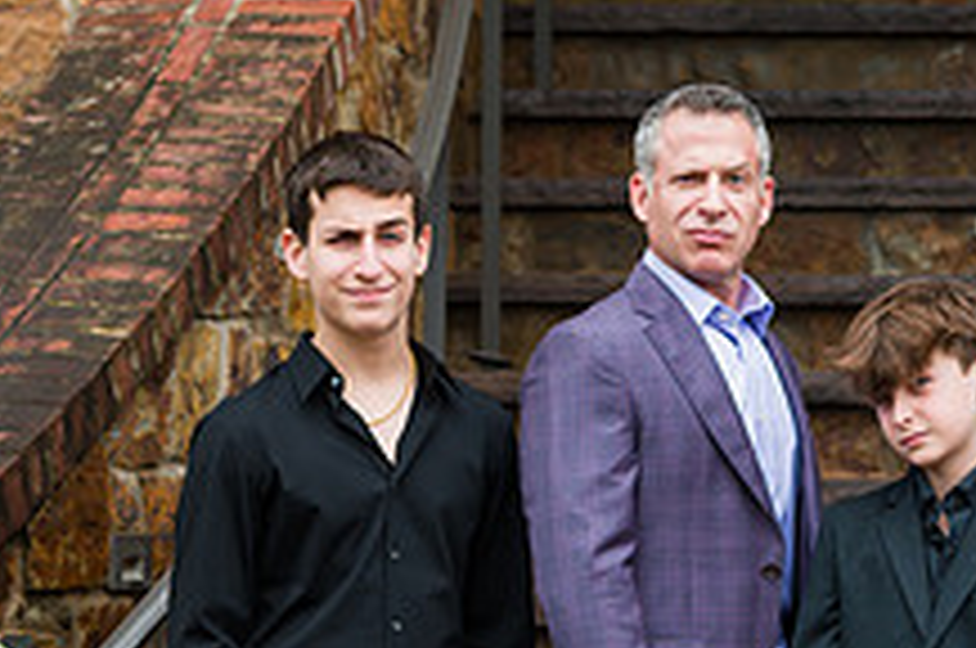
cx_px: 941
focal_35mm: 195
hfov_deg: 10.5
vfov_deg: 7.0
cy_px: 544
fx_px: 5279
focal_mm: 70
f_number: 4
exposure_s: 1/200
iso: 200
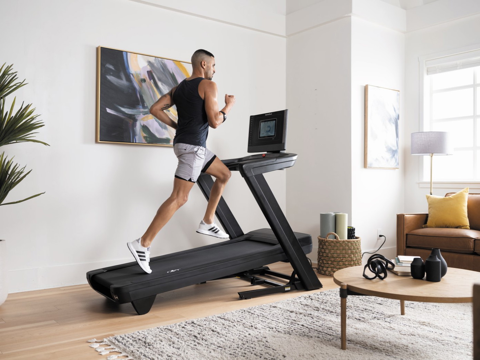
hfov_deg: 51.4
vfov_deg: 39.7
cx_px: 240
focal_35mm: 36
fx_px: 499
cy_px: 180
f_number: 4
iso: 400
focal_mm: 45
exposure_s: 1/160
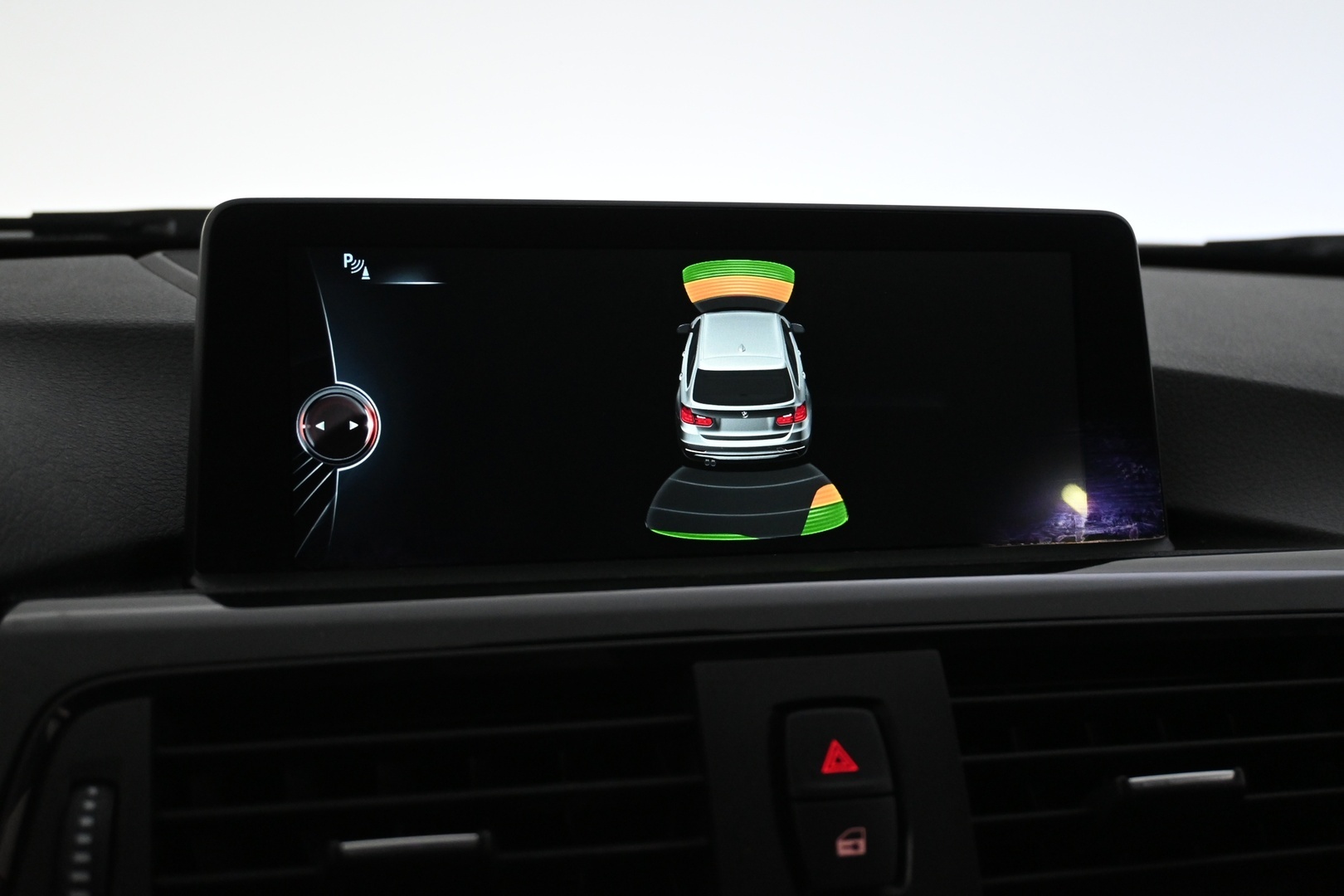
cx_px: 672
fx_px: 1568
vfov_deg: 31.9
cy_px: 448
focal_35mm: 42
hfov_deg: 46.4
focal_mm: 28
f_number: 4.5
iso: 2500
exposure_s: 1/50
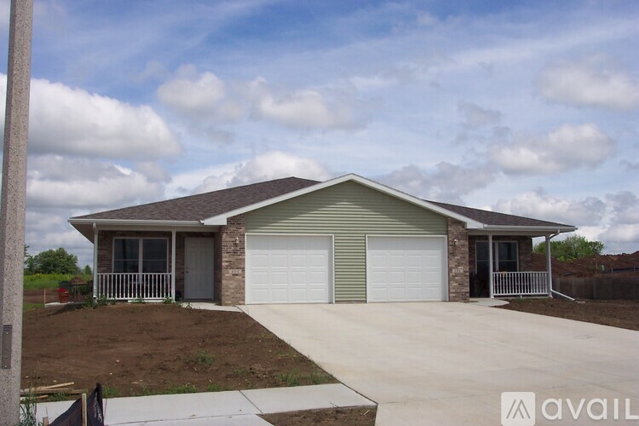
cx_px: 320
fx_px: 674
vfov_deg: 35.1
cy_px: 213
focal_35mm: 38
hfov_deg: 50.7
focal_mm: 8
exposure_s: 1/1000
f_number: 4.8
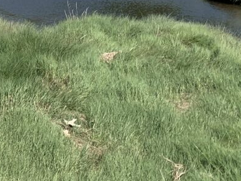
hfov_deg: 16.8
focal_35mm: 102
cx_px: -154
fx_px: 710
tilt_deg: +0.1
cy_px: -115
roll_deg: -0.3
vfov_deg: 13.4
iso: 25
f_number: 1.8
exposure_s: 1/2611
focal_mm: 4.25
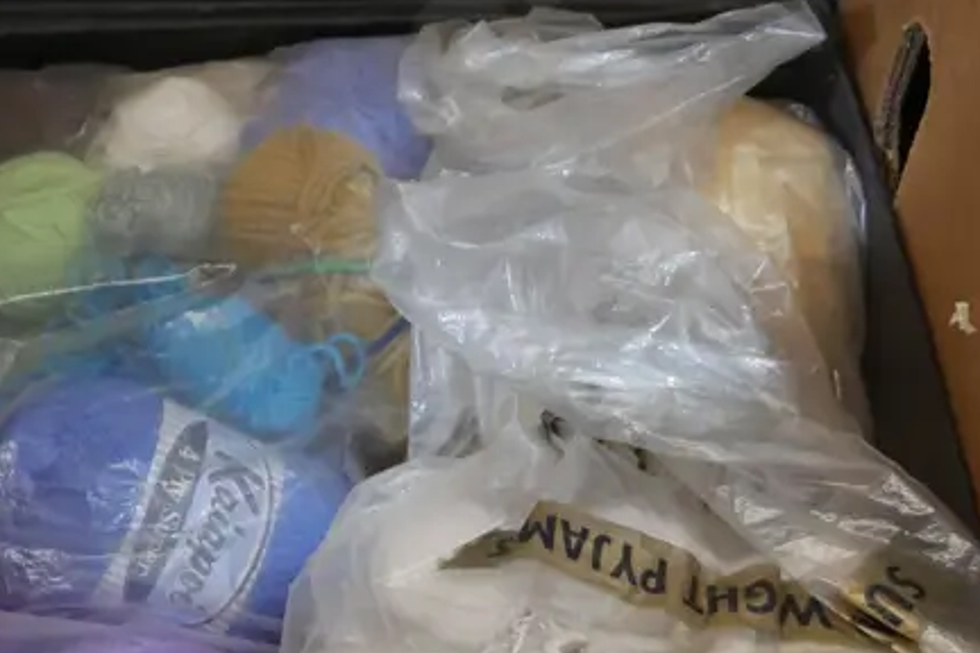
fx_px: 2150
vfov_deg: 17.3
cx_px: 257
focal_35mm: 79
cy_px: 313
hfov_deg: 25.4
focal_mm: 16
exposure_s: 1/60
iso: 2000
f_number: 3.6
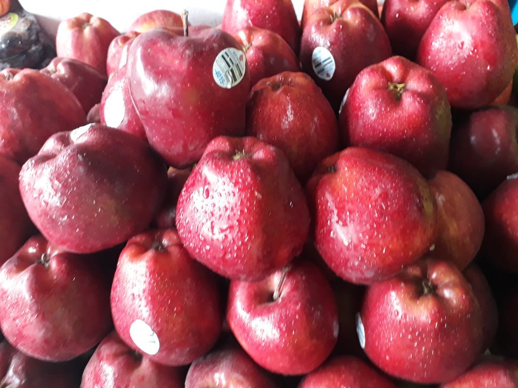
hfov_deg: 65.3
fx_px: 404
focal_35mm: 27
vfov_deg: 51.4
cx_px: 259
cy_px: 194
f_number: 1.9
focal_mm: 3.6
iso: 200
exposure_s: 1/15
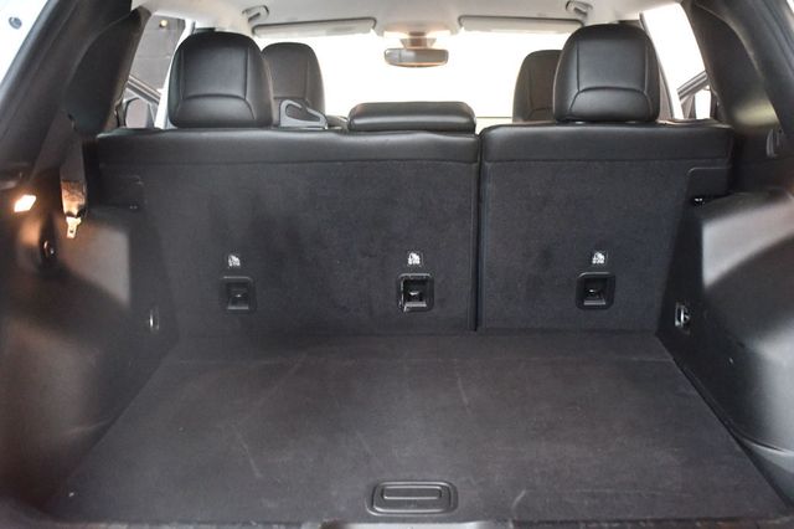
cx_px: 397
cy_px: 264
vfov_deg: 29.8
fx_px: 992
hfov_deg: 43.6
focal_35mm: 45
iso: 11400
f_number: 4
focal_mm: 30
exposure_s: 1/60
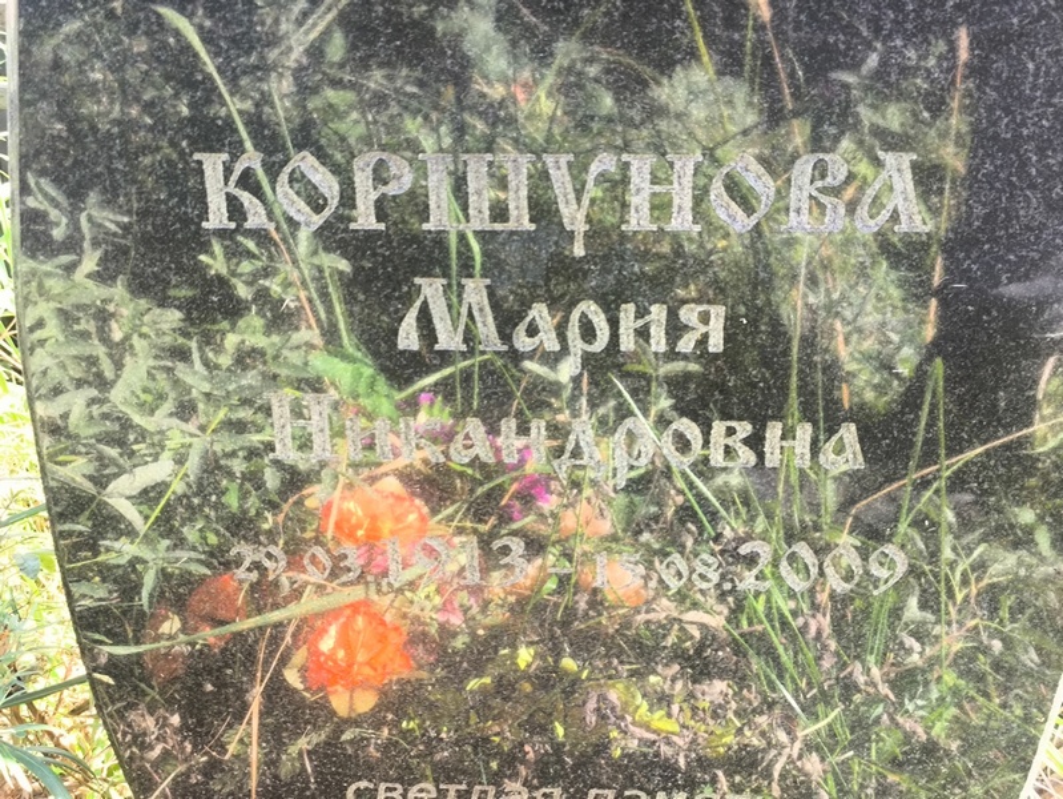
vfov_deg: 29.1
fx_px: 1536
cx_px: 532
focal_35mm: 50
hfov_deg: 38.2
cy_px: 400
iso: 50
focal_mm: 4.71
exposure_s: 1/60
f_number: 1.7
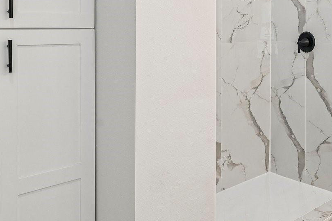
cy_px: 25
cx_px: 252
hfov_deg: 43.8
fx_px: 397
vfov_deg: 30.0
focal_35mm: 43
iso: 400
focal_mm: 17
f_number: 8
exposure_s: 1/80
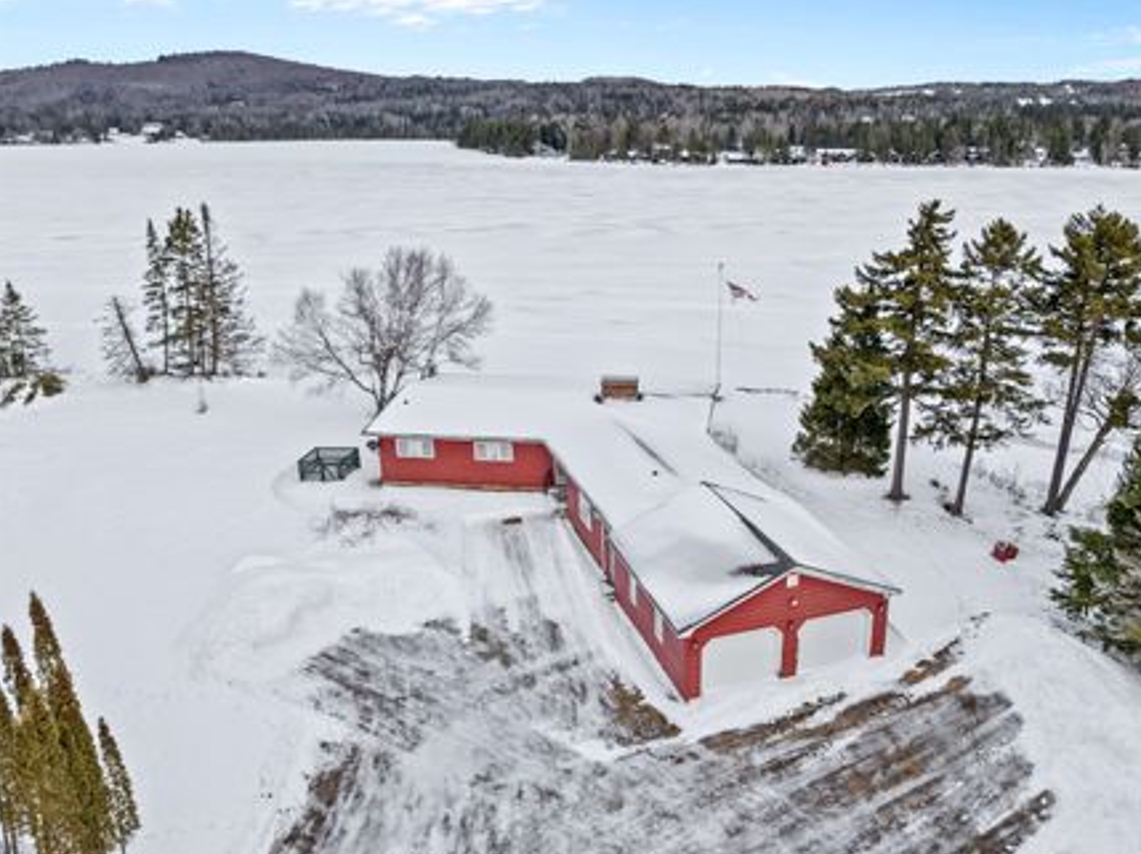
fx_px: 922
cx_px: 662
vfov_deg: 49.6
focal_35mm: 28
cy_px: 455
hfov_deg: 63.1
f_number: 2.8
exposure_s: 1/800
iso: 100
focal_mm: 12.29
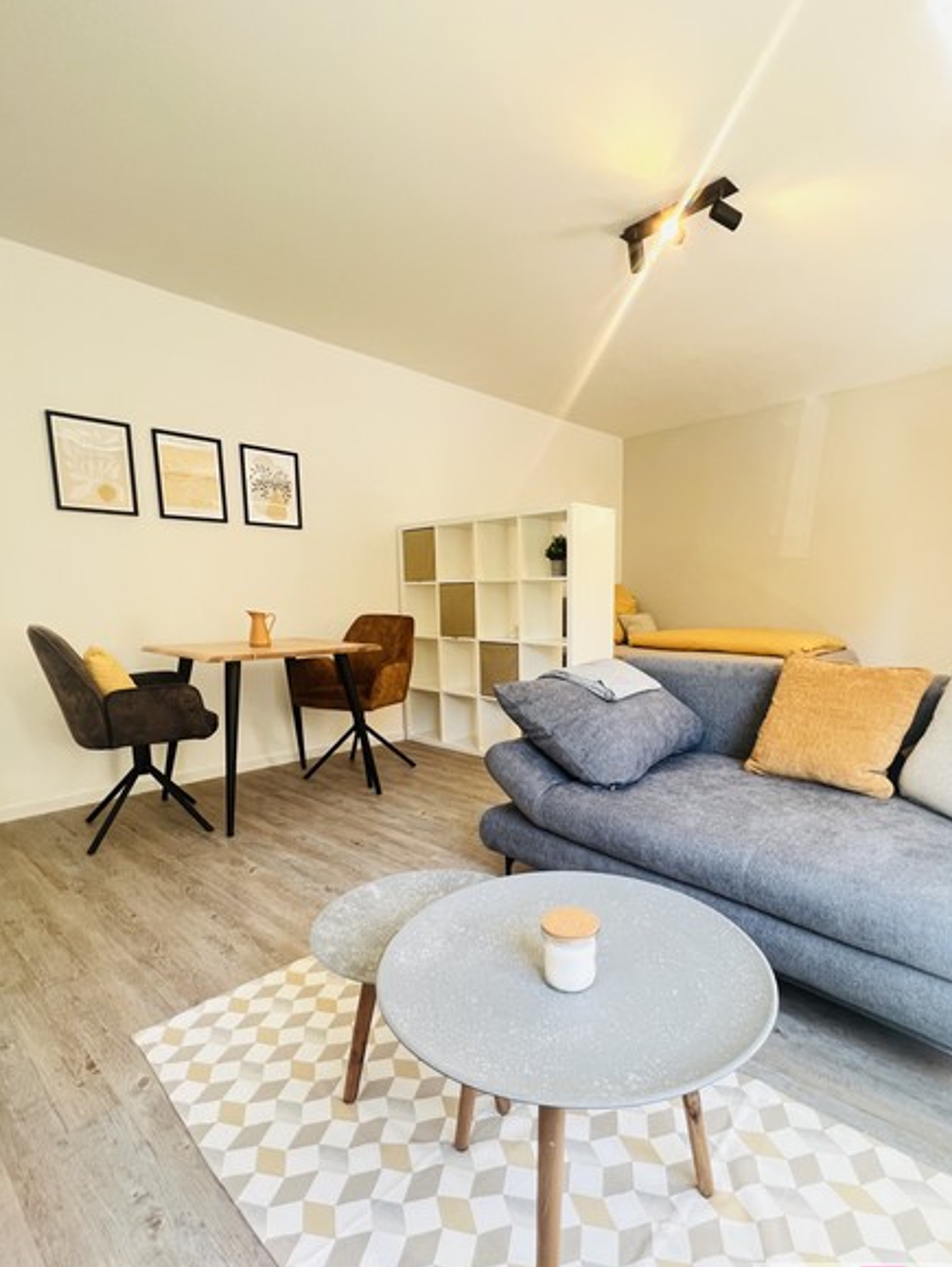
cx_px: 529
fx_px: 586
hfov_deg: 77.9
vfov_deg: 94.1
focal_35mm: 16
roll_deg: +0.8
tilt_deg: -8.7
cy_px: 699
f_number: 1.8
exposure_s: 1/99
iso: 200
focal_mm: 1.57
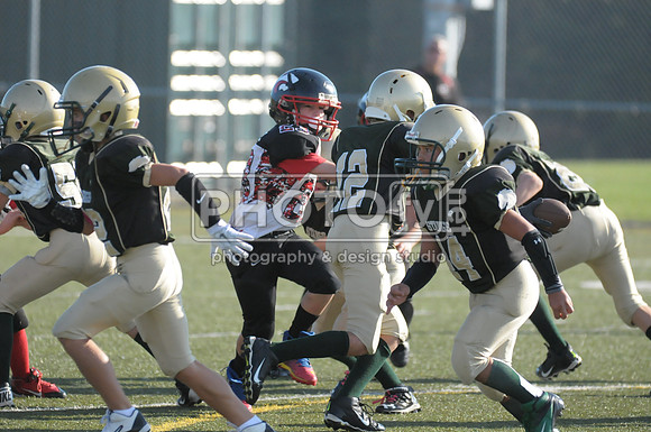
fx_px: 7043
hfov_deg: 5.3
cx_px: 326
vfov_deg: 3.5
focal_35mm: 390
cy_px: 216
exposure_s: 1/5000
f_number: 4
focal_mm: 260
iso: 1600
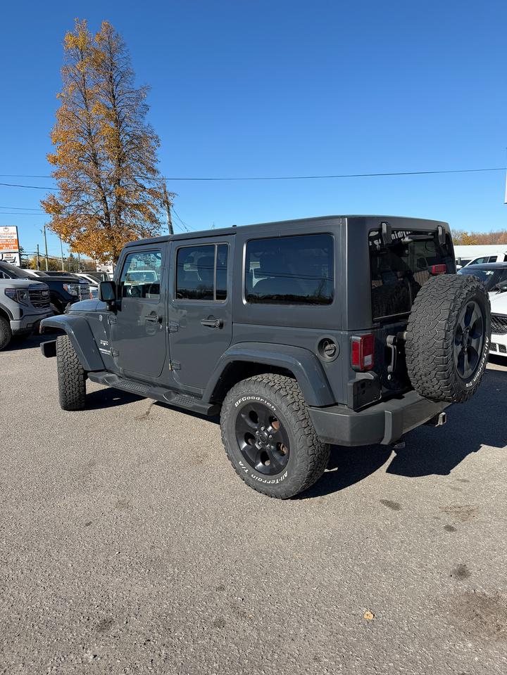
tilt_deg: -6.7
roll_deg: -0.7
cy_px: 338
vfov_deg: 71.6
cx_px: 254
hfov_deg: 56.8
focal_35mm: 24
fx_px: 469
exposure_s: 1/4167
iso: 80
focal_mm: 6.76
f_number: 1.78
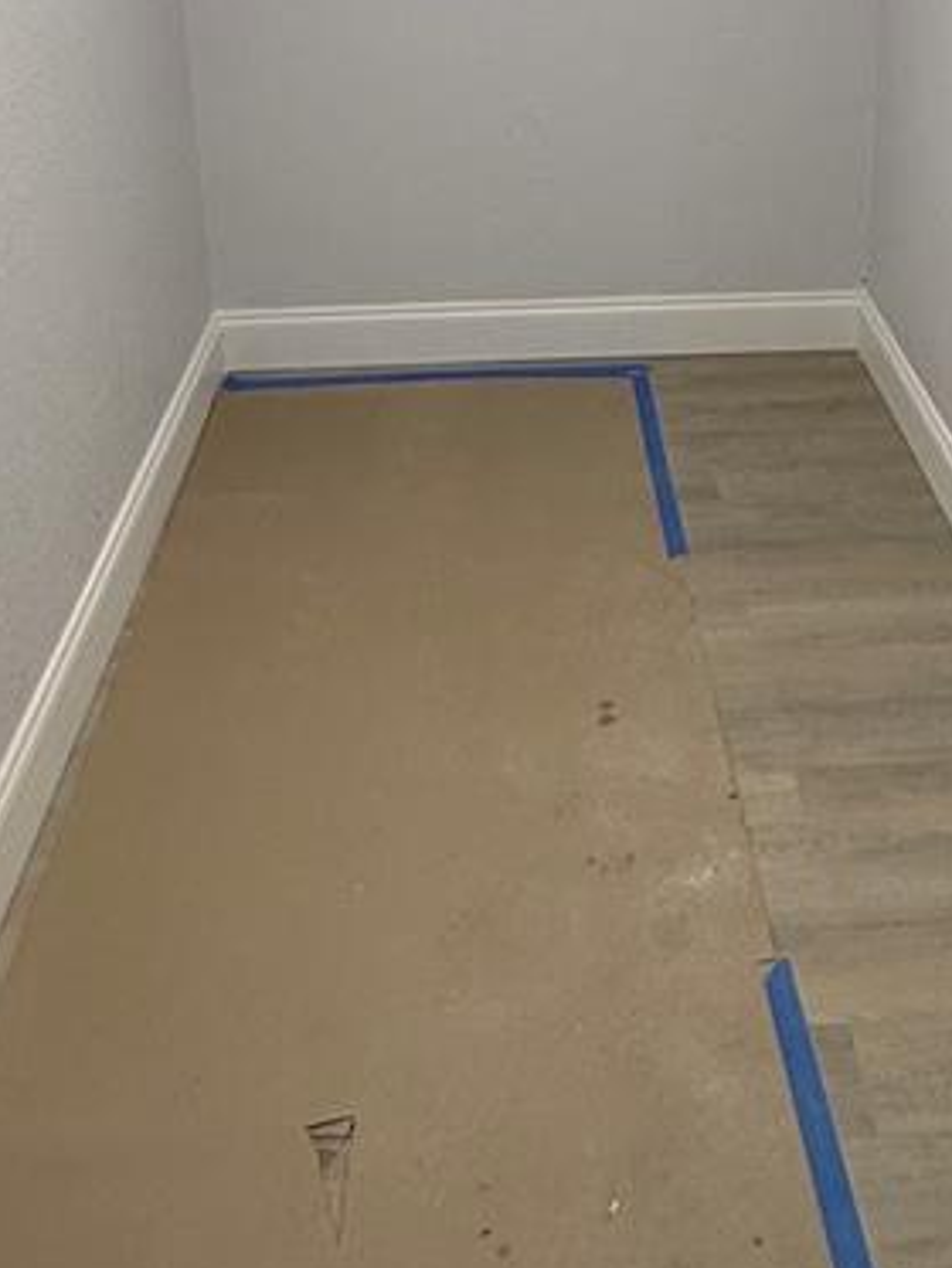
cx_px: 643
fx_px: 1649
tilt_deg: -20.4
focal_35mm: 45
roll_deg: +1.2
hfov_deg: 31.9
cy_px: 282
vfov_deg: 40.6
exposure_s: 1/120
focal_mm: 2.22
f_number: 2.2
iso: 100
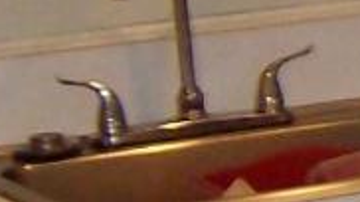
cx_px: 1019
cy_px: -184
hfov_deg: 6.5
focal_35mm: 310
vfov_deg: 3.9
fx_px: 2957
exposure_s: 1/60
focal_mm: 6
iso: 200
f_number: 2.8
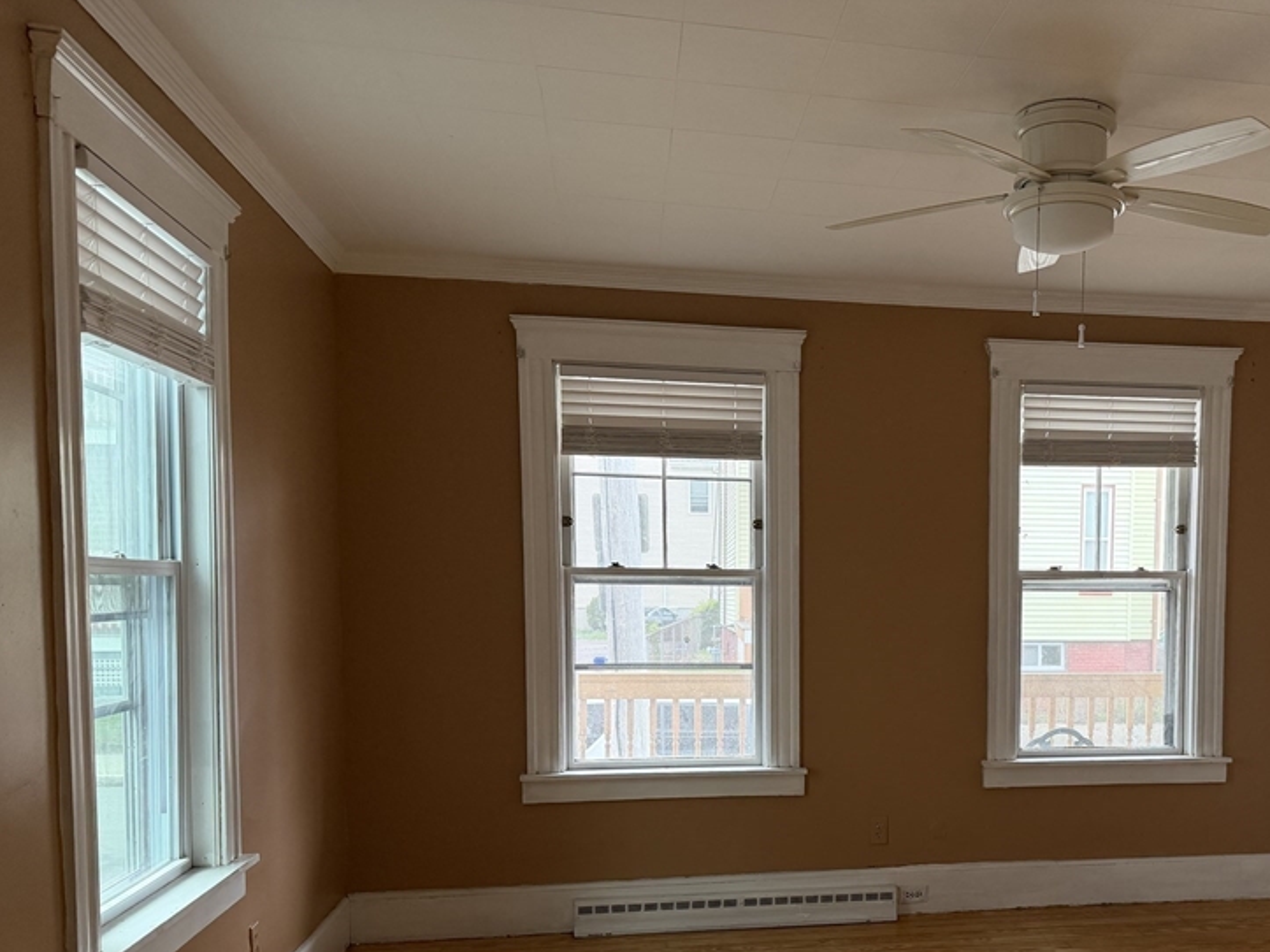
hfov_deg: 52.5
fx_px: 1247
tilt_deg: -3.3
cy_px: 669
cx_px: 885
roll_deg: -0.8
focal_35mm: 34
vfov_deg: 41.0
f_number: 1.78
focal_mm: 6.76
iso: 200
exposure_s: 1/89
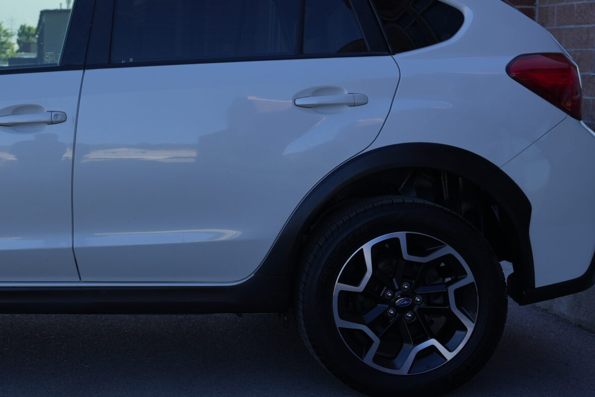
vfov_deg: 17.6
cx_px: -2
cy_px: 118
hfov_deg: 25.0
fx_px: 1273
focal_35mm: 77
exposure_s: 1/400
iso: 100
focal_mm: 35
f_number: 4.5
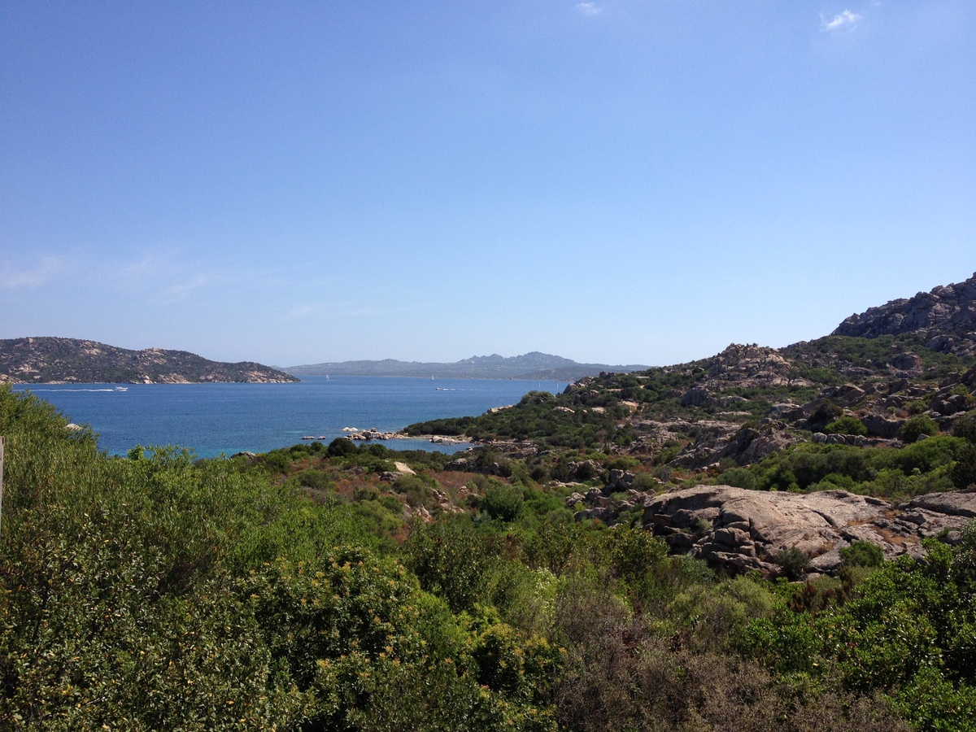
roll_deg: -0.6
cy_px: 366
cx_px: 488
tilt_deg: -2.5
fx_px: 987
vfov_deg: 40.7
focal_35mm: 35
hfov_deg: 52.6
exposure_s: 1/1842
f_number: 2.4
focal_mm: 4.28
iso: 50
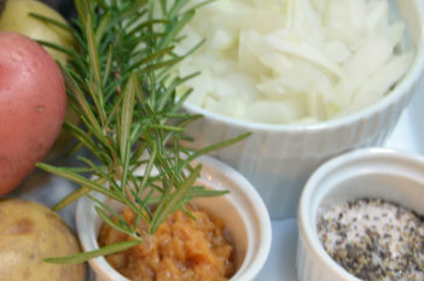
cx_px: 19
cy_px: 197
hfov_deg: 12.4
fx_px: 1929
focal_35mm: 164
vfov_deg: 8.3
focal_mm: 50
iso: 560
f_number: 5.6
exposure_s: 1/30
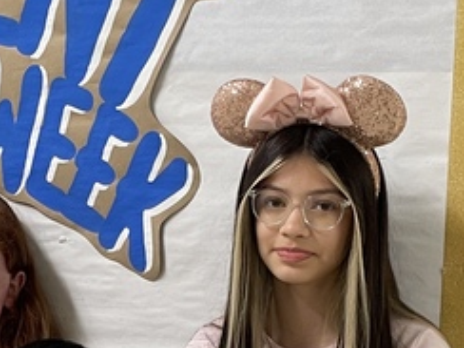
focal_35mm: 109
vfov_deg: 13.5
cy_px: 293
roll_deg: -1.0
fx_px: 1461
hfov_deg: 17.9
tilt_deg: -5.7
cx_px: 120
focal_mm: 4.2
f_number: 1.6
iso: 100
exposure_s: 1/60
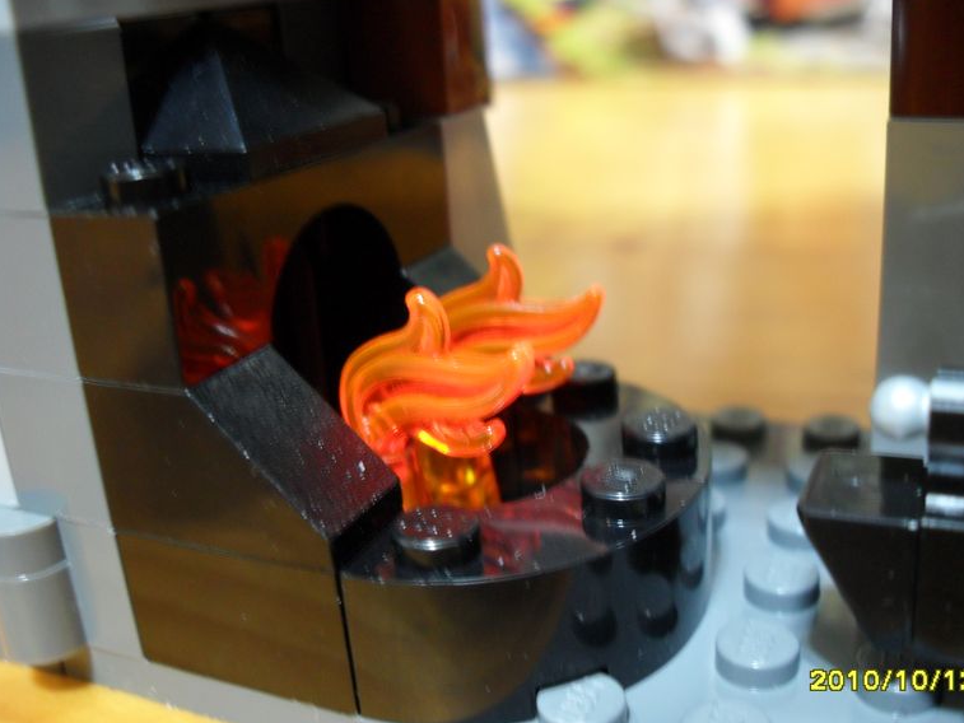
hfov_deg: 50.1
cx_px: 504
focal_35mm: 37
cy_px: 372
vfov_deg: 38.7
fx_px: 1031
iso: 200
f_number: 2.8
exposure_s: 1/2
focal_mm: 6.2
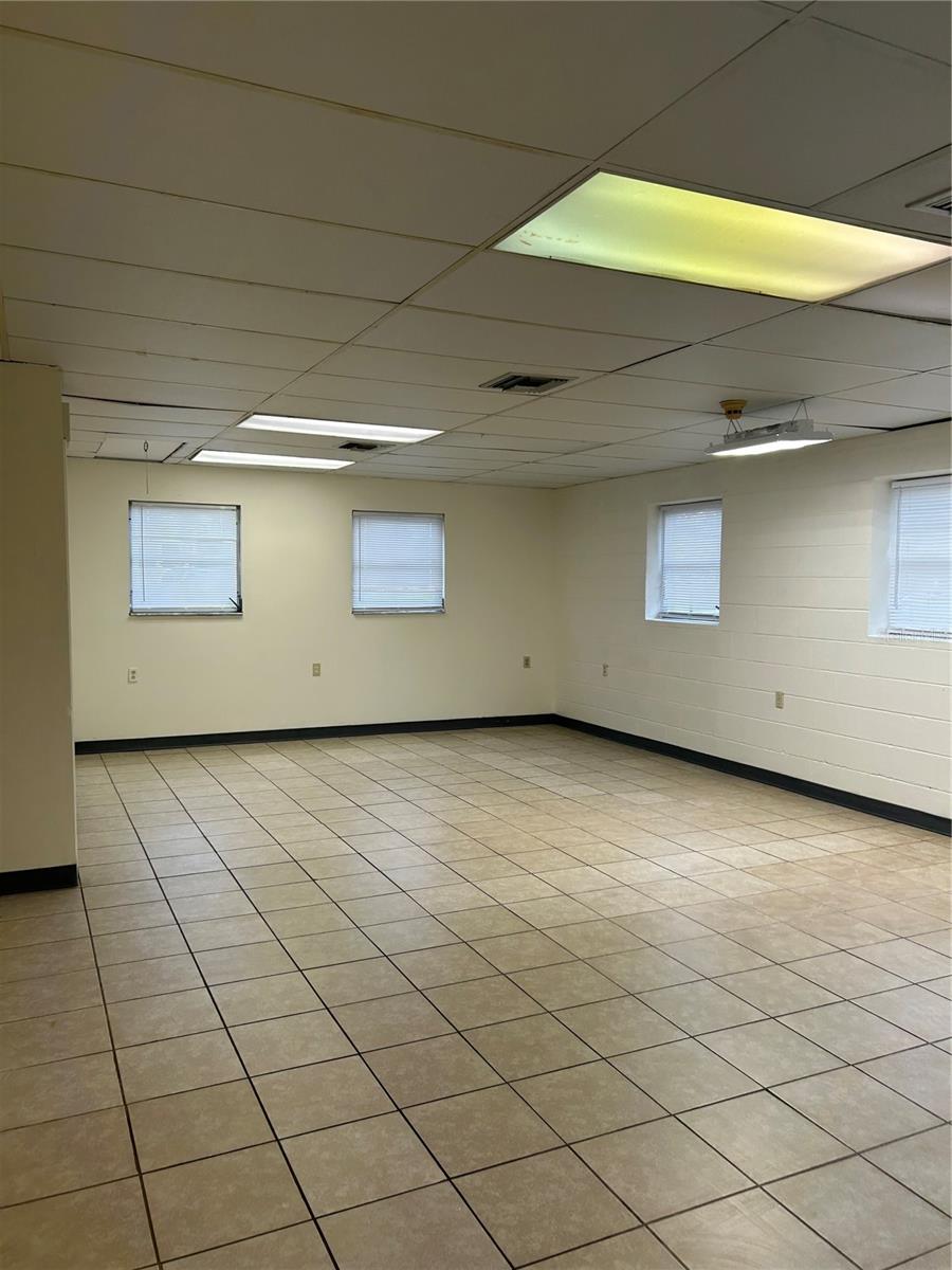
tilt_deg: -3.8
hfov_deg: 53.1
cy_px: 635
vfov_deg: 67.3
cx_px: 476
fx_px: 953
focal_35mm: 26
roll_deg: -0.9
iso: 40
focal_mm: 5.7
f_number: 1.5
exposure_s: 1/120
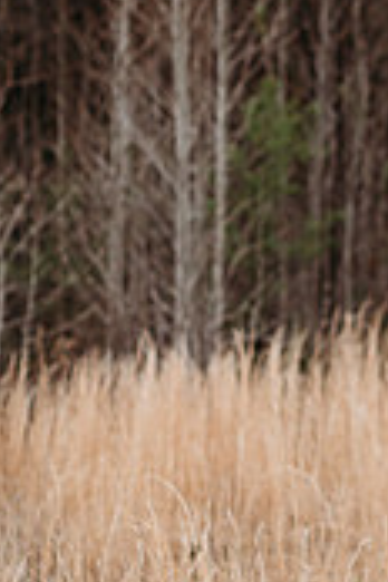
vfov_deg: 9.4
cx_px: 468
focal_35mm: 220
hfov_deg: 6.2
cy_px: 331
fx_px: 3556
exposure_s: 1/400
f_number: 2.5
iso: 160
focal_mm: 85
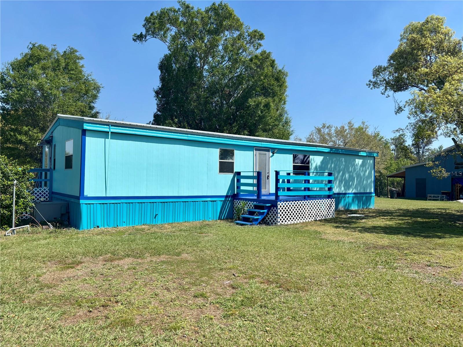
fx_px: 348
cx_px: 232
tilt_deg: +1.2
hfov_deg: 67.3
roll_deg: -0.7
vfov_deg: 53.1
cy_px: 174
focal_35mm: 26
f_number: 1.6
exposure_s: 1/3534
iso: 50
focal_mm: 5.96
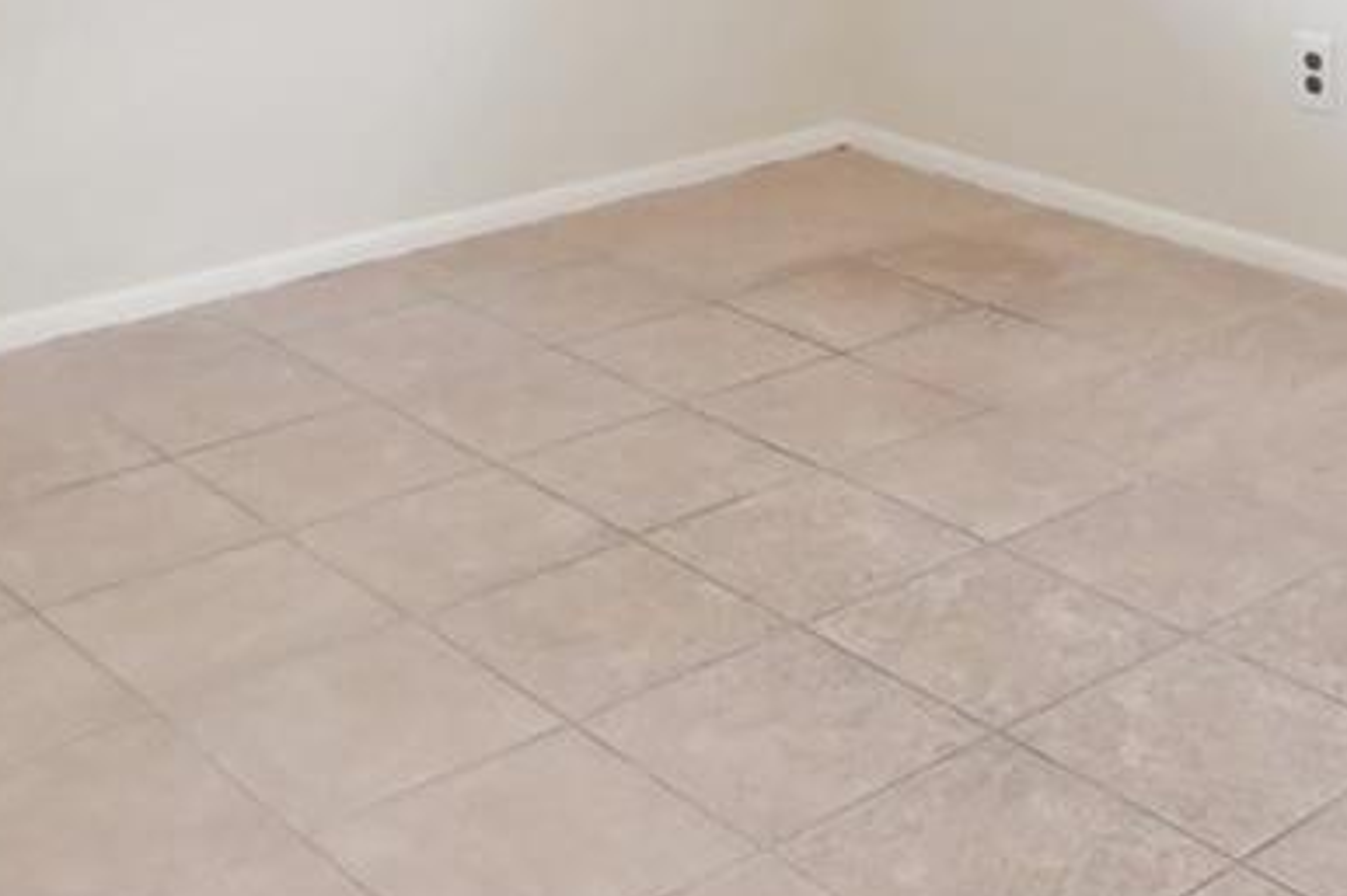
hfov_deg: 34.3
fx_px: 2169
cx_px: 844
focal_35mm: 58
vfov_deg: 19.8
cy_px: -497
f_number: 8
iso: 400
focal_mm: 14
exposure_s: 1/25
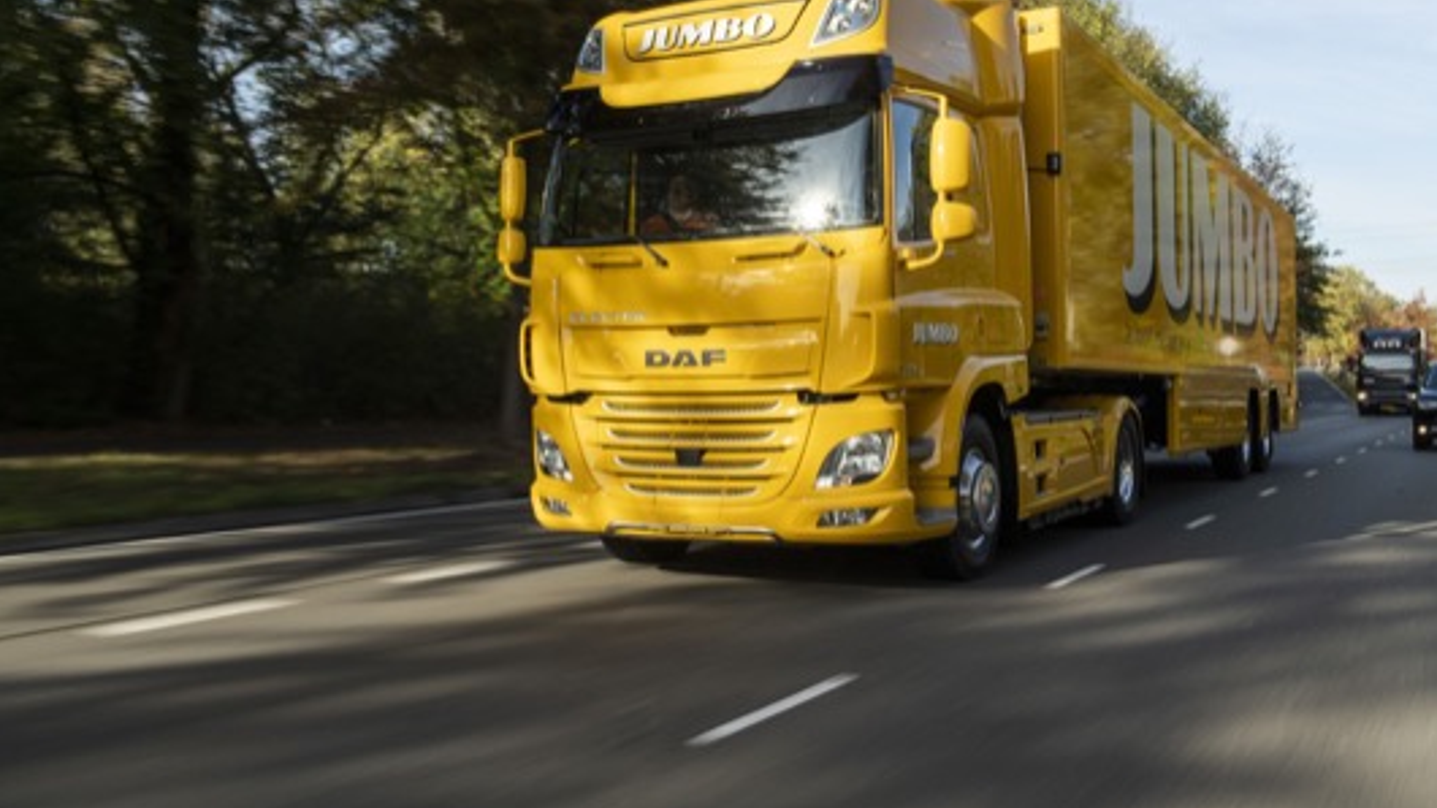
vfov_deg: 31.9
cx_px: 720
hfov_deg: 54.0
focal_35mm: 37
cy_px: 350
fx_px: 1410
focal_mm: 35
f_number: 14
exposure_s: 1/60
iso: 125
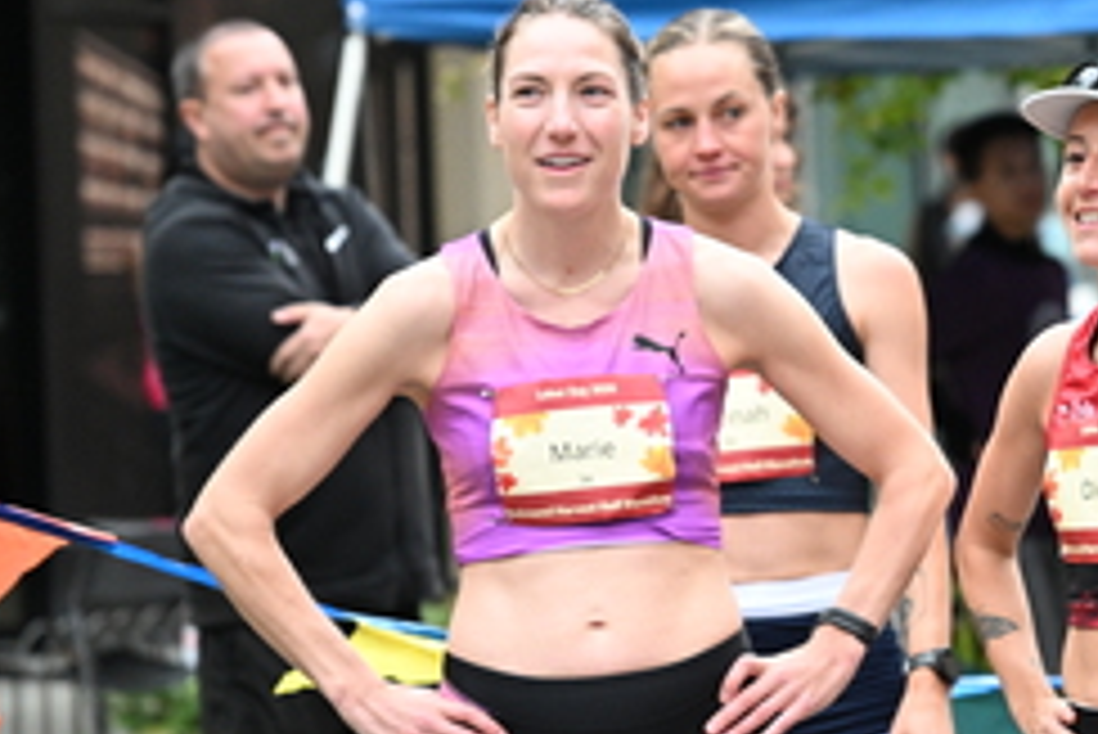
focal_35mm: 271
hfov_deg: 7.6
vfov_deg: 5.1
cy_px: 399
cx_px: 976
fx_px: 8270
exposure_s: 1/500
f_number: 4
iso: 2500
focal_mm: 120
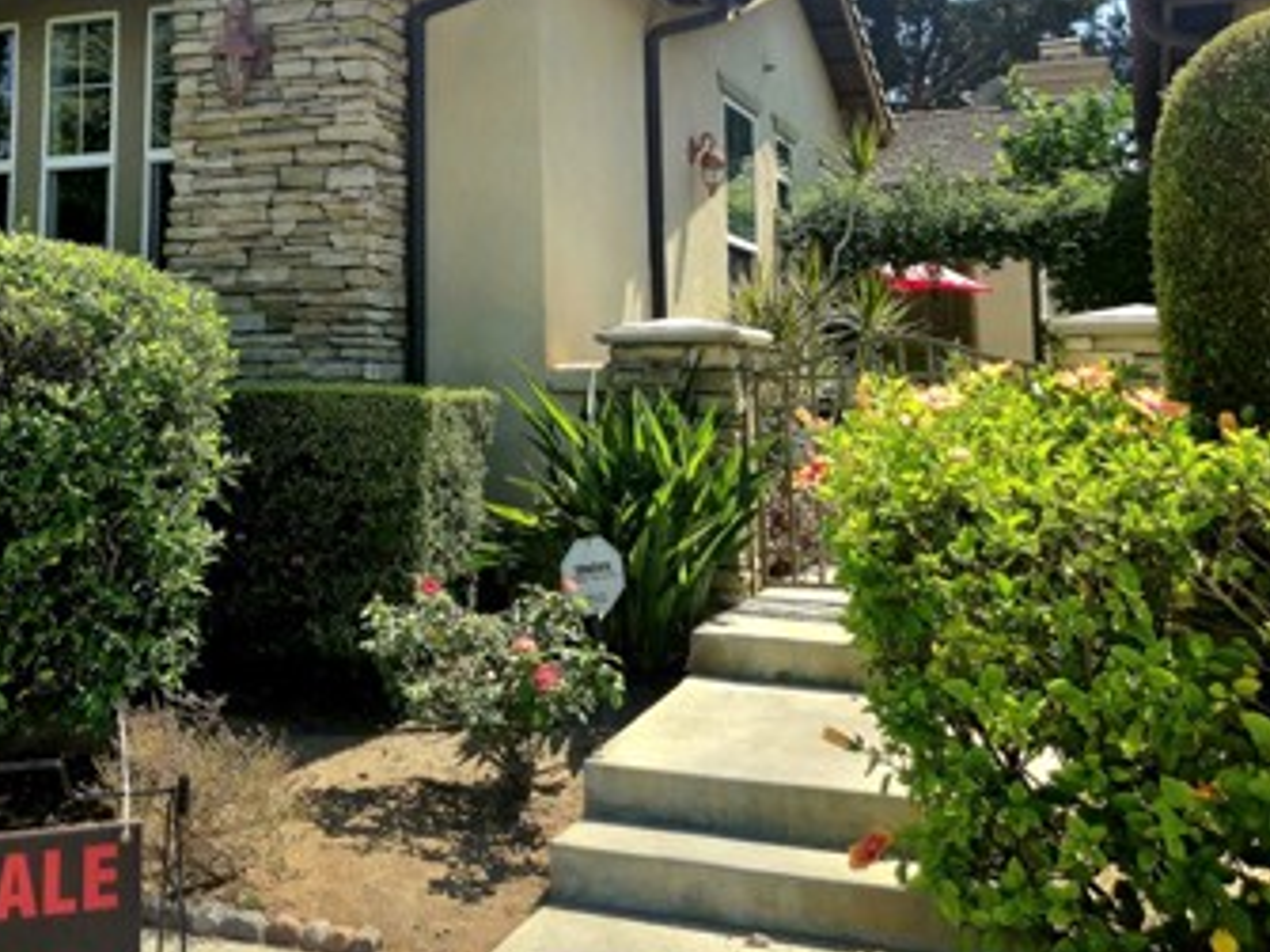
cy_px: 167
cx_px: 364
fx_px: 1614
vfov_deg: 31.8
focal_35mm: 44
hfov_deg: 42.0
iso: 25
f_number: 1.8
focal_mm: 5.4
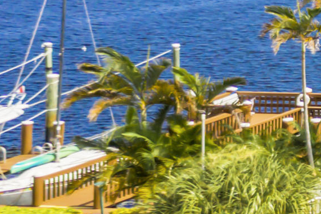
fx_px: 1311
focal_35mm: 147
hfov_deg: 11.0
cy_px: 10
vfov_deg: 9.3
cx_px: 840
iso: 100
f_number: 2.8
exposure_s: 1/320
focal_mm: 10.26
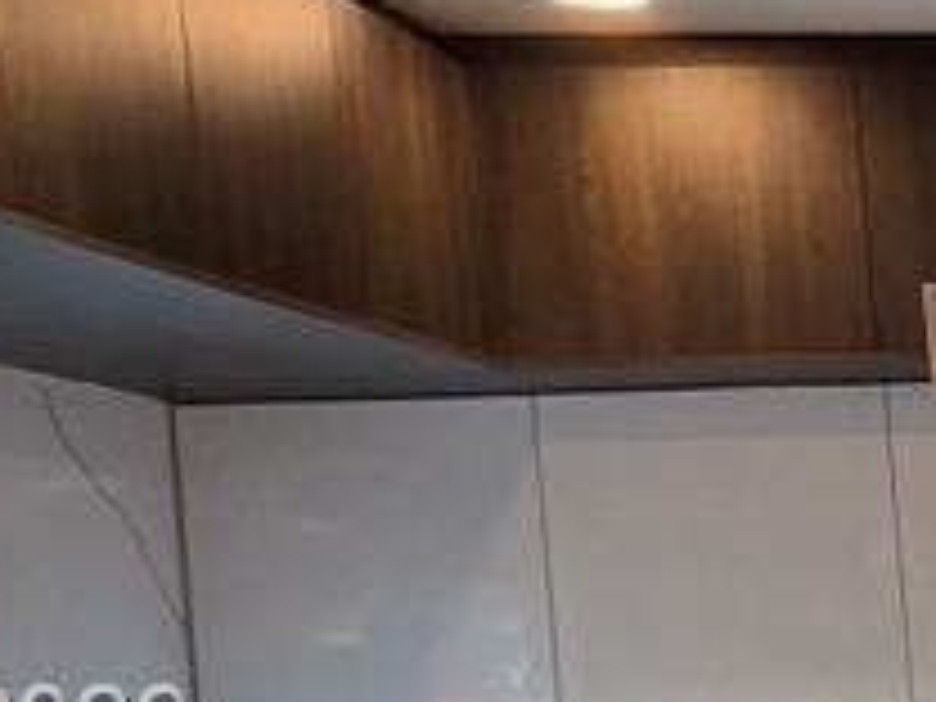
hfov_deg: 13.2
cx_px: 2390
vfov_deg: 14.5
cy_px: 734
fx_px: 2704
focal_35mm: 100
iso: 160
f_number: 1.9
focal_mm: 2.2
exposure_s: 1/120
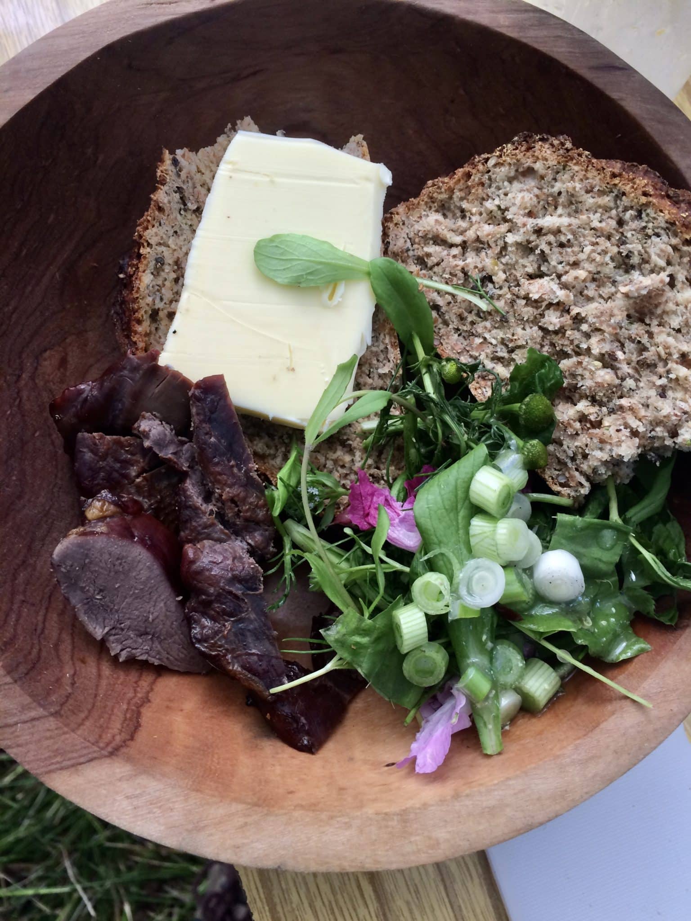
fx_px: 772
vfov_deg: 61.7
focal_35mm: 29
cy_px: 460
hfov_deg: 48.2
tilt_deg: -77.1
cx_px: 346
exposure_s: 1/33
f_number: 2.2
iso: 32
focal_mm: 4.15
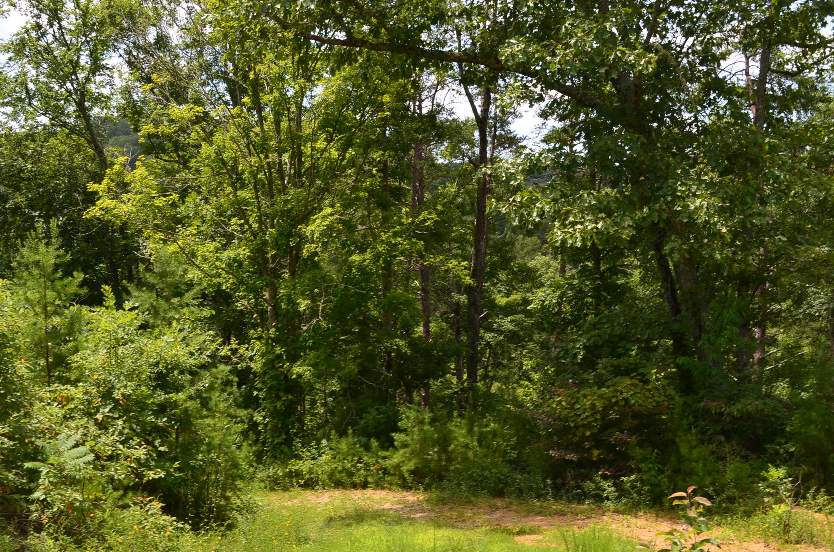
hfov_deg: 39.6
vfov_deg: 26.9
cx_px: 374
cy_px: 297
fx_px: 1156
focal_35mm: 50
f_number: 10
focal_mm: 28
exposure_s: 1/250
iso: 400
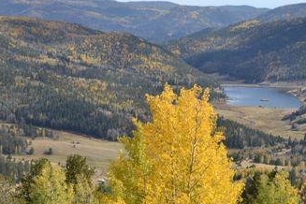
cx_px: 51
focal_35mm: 94
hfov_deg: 21.4
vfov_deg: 14.5
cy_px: 147
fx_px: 799
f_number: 8
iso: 100
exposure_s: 1/250
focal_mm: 32
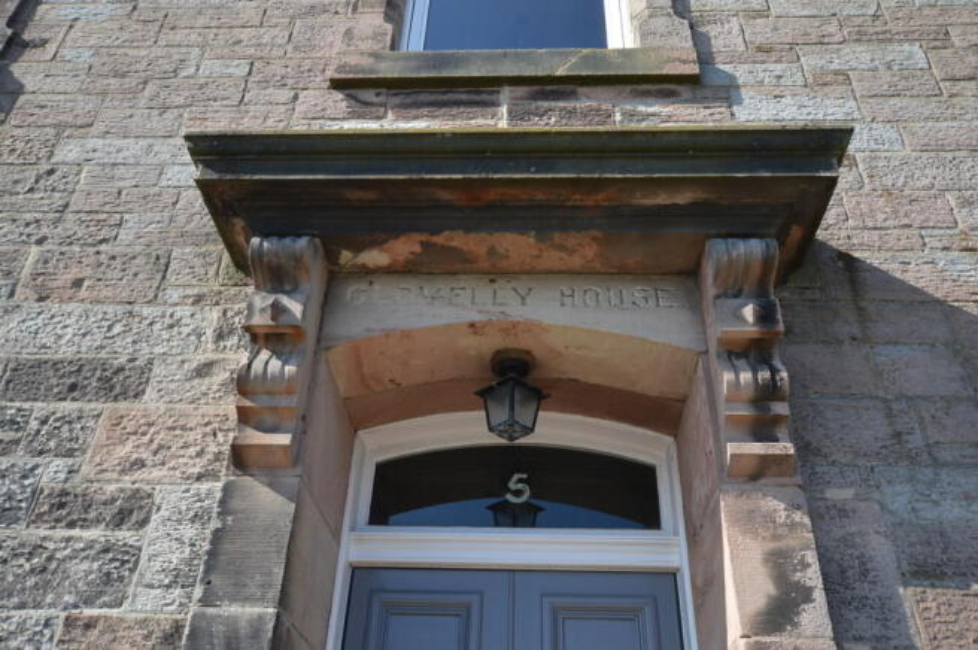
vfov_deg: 43.5
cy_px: 325
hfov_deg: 62.0
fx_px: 814
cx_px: 489
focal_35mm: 30
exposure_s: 1/160
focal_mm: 20
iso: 100
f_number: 6.3
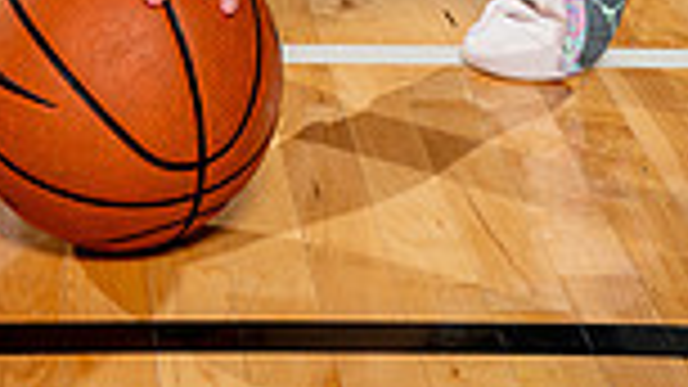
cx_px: 193
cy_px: -621
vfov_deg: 7.3
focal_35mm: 154
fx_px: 2809
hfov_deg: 13.9
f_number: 5.6
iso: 100
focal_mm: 50
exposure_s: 1/250
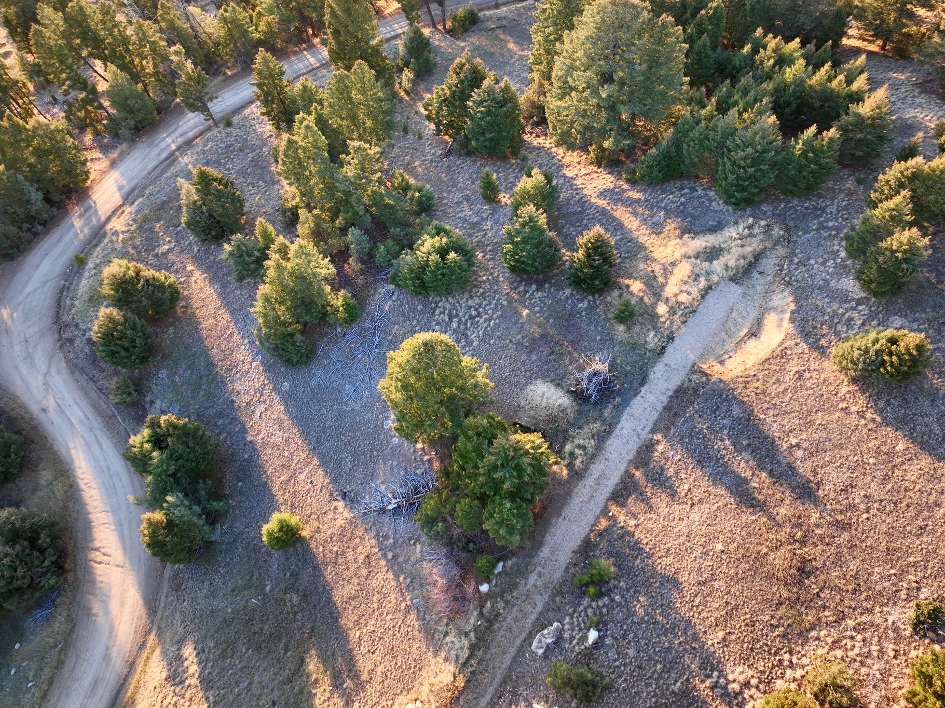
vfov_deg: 51.2
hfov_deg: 65.3
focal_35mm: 27
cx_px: 502
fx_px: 737
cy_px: 315
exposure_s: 1/15
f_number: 2.8
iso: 200
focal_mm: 12.29
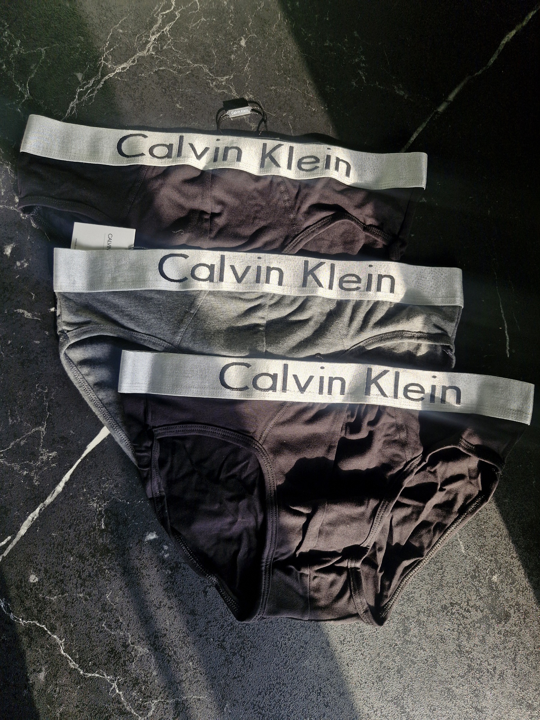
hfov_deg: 58.9
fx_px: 478
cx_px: 270
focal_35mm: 23
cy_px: 360
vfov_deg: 73.9
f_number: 1.8
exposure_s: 1/182
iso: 50
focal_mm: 5.54
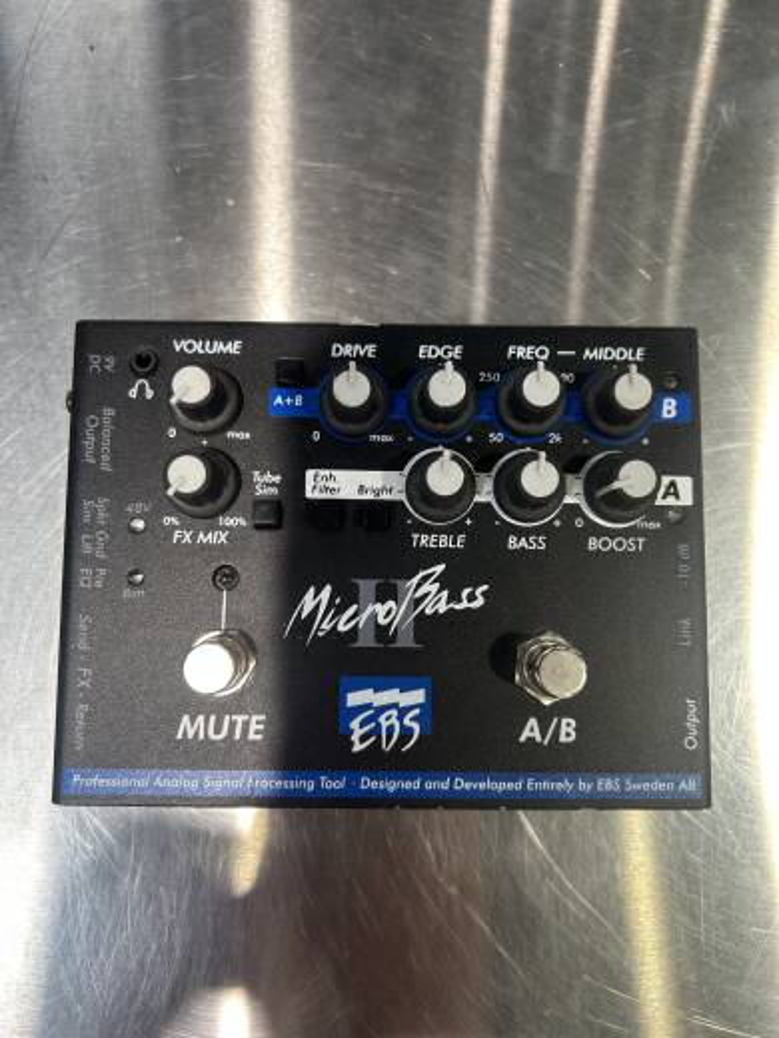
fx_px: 780
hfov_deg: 53.1
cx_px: 390
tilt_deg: -84.7
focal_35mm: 26
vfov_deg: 67.3
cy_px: 519
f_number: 1.5
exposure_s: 1/120
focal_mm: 5.7
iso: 80
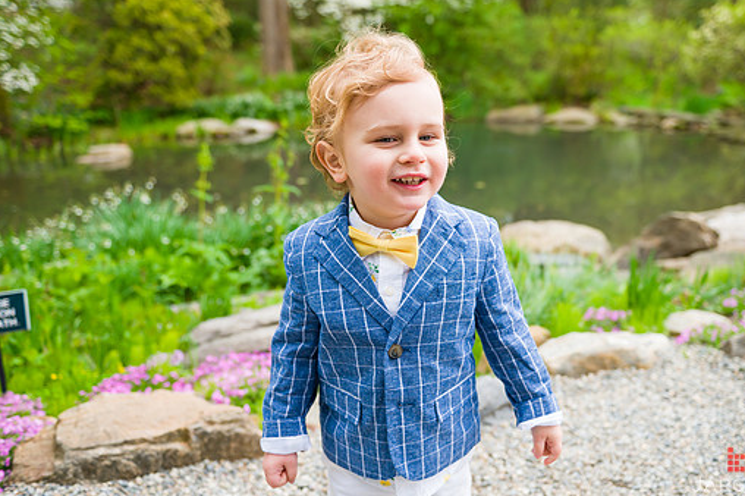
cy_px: 241
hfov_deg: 58.7
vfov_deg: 41.1
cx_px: 406
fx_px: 662
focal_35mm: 32
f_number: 3.5
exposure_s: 1/400
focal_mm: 28
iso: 200
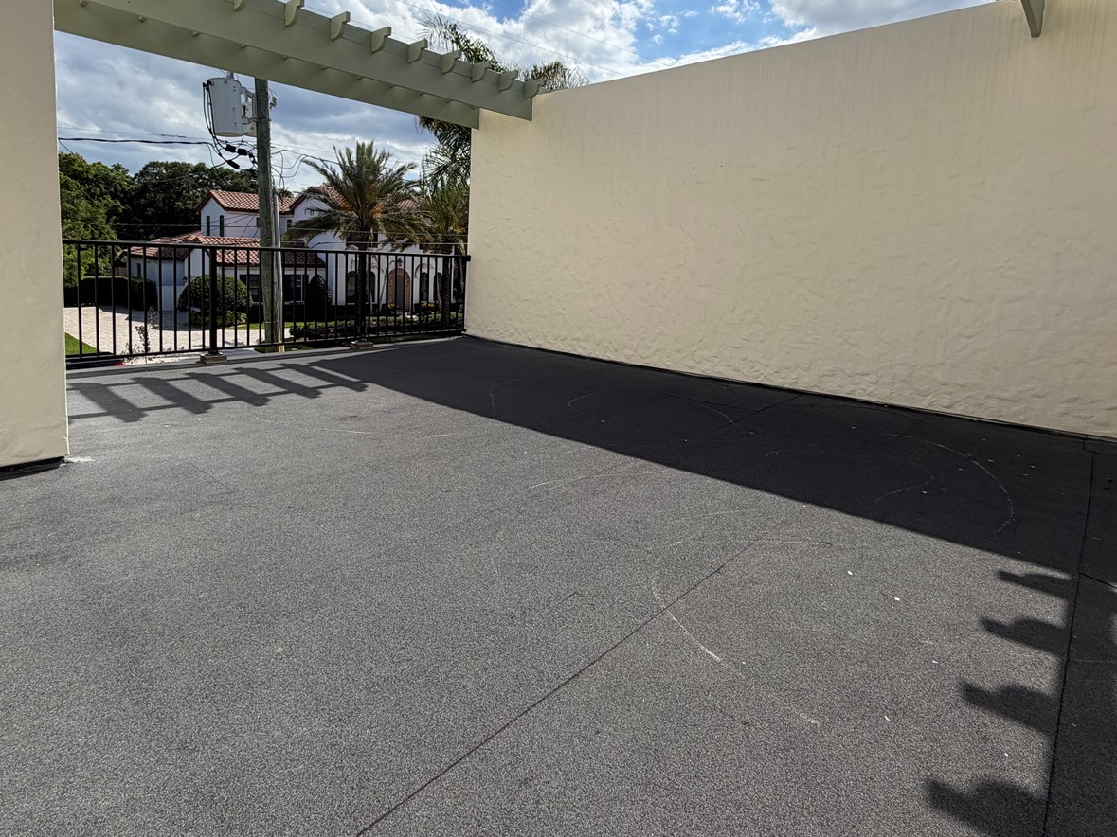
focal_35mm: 19
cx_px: 539
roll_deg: -2.4
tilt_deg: -5.4
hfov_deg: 84.6
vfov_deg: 67.6
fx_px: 613
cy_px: 312
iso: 20
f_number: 2.2
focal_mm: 2.22
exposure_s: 1/1189
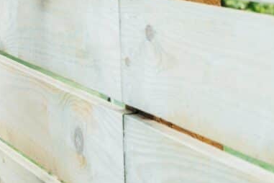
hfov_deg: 13.7
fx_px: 1126
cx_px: -5
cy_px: -58
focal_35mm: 148
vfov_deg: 9.1
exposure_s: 1/160
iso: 400
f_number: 6.3
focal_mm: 55
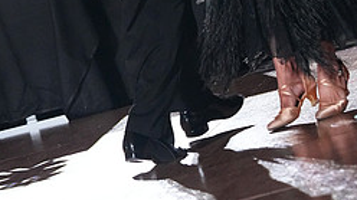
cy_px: -132
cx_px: 185
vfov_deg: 2.8
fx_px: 4039
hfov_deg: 5.1
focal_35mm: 427
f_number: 4
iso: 8000
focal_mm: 174
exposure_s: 1/400
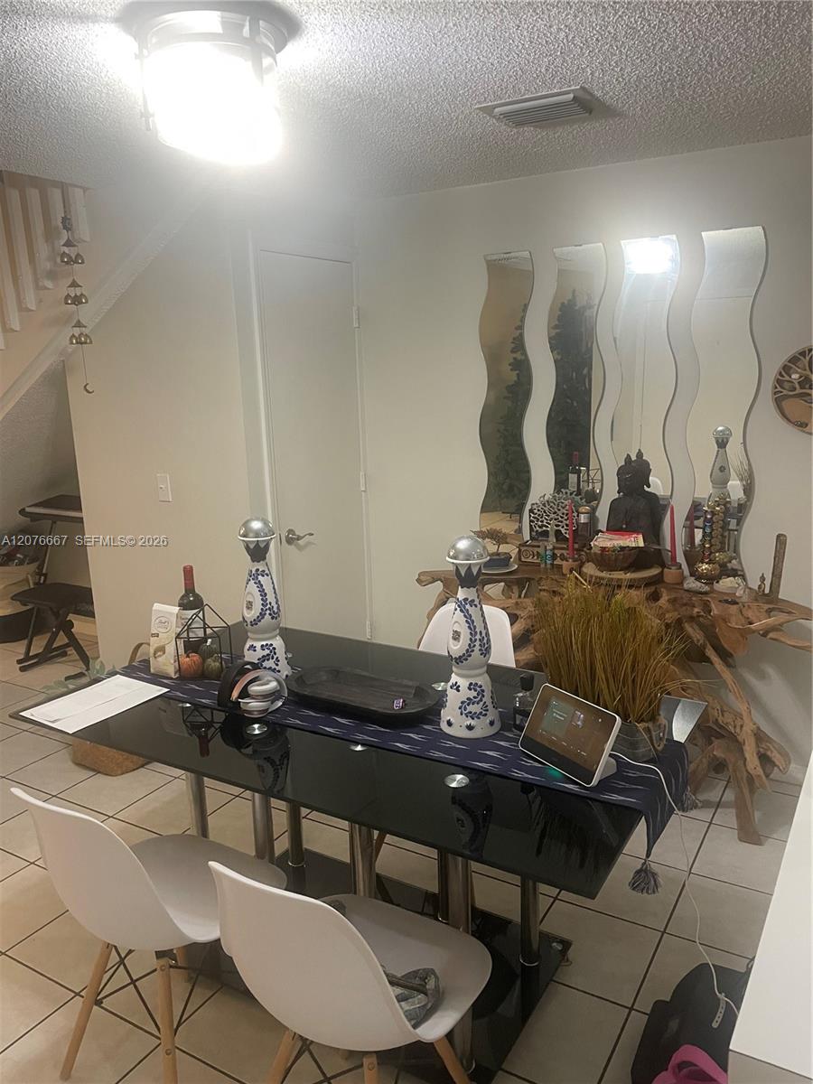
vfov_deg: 67.3
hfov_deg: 53.1
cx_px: 406
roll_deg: +2.4
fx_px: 814
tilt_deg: -9.6
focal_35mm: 26
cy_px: 542
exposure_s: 1/60
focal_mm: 4.2
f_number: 1.6
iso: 200
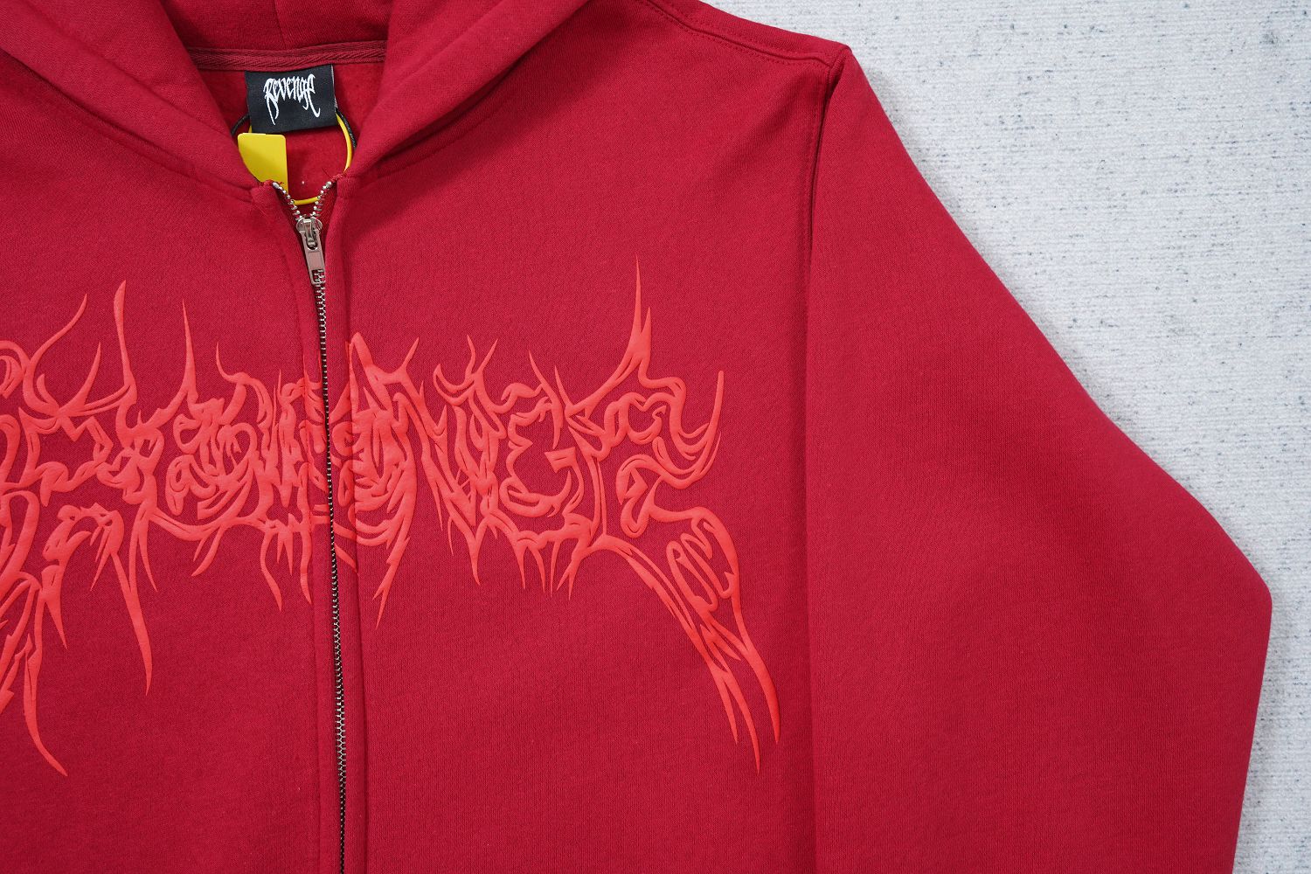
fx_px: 1274
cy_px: 437
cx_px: 656
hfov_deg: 54.4
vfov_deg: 37.9
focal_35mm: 35
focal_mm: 35
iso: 1600
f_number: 10
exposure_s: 1/100
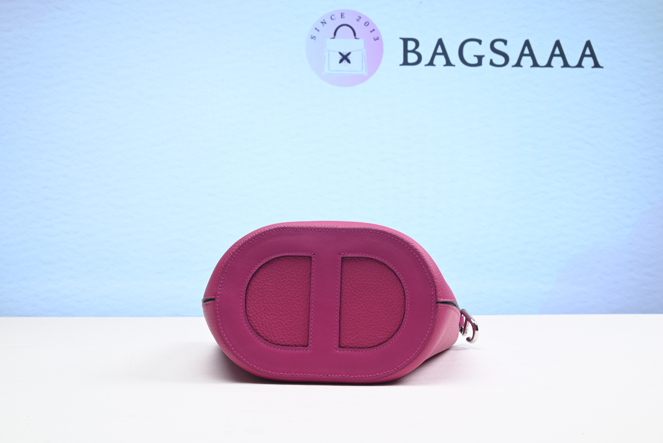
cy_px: 222
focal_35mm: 39
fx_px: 718
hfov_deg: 49.5
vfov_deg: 34.2
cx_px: 332
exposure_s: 1/2
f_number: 16
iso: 100
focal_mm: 39
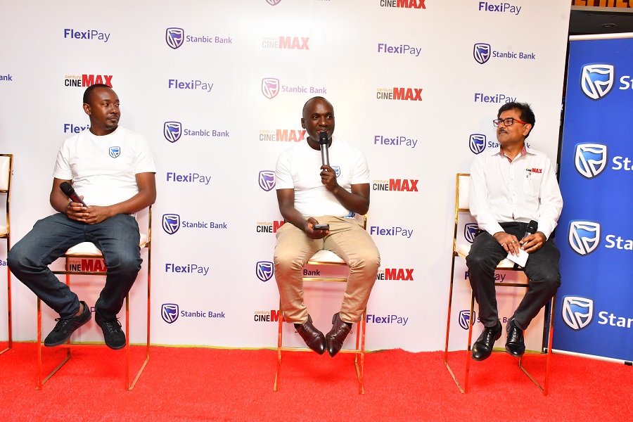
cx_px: 316
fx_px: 580
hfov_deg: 57.2
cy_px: 211
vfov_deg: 40.0
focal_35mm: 33
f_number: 13
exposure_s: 1/160
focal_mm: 22
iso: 2000
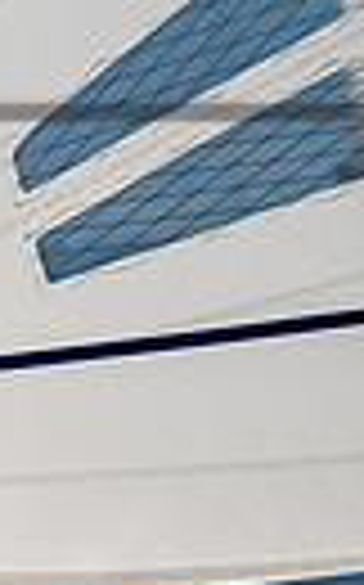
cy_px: 153
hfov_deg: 0.7
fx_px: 29174
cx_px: -904
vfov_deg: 1.1
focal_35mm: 1834
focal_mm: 310
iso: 400
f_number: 5.3
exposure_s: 1/4000
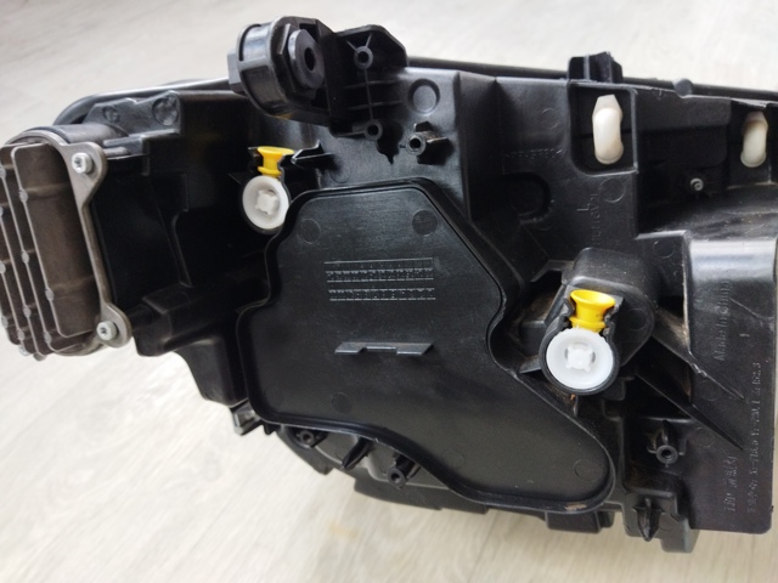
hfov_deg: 65.3
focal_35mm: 27
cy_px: 292
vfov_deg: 51.4
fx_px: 607
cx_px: 389
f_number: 1.79
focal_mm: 4.71
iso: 157
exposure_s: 1/33
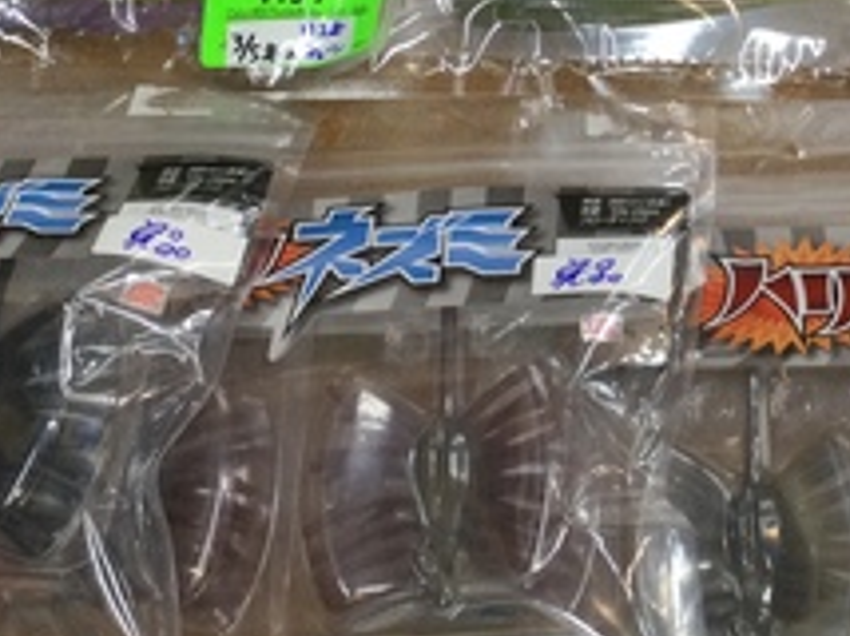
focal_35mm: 87
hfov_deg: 22.3
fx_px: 2134
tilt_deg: -73.0
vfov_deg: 16.5
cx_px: 655
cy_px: -40
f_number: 2.4
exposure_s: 1/40
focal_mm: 3.3
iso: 25
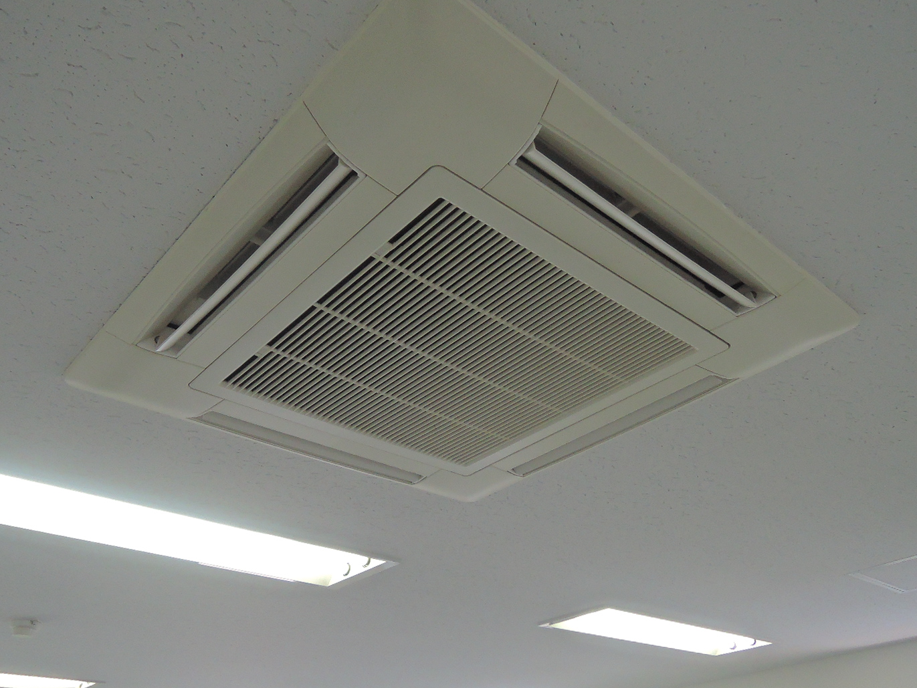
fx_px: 742
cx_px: 439
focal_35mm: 28
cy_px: 322
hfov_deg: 63.4
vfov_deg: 49.7
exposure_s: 1/640
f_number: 2.8
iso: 800
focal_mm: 5.1
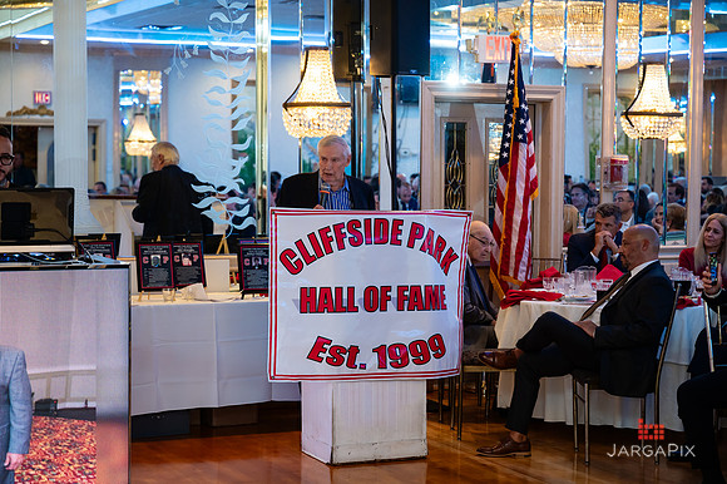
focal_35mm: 71
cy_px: 242
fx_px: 1436
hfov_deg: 28.4
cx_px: 364
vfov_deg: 19.1
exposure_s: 1/200
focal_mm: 70
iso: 1250
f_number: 3.2
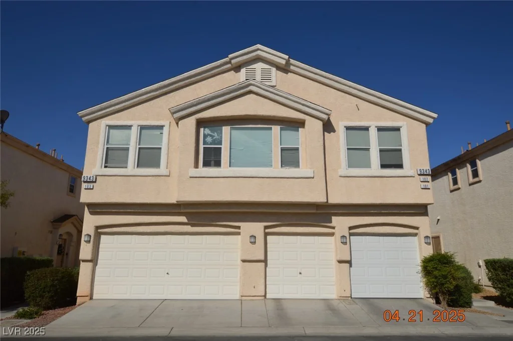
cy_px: 170
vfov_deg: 50.3
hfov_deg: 70.5
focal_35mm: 26
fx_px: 363
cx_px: 256
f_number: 16
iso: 100
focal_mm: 17
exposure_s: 1/200
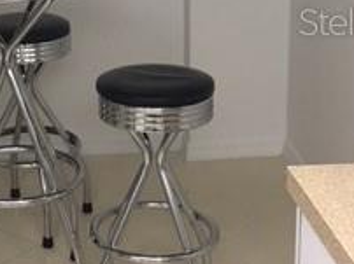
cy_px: 21
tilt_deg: -15.1
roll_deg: +1.5
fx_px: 940
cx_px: 44
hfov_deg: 20.9
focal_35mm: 92
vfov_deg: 15.8
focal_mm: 4.15
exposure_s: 1/30
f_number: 2.2
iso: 160
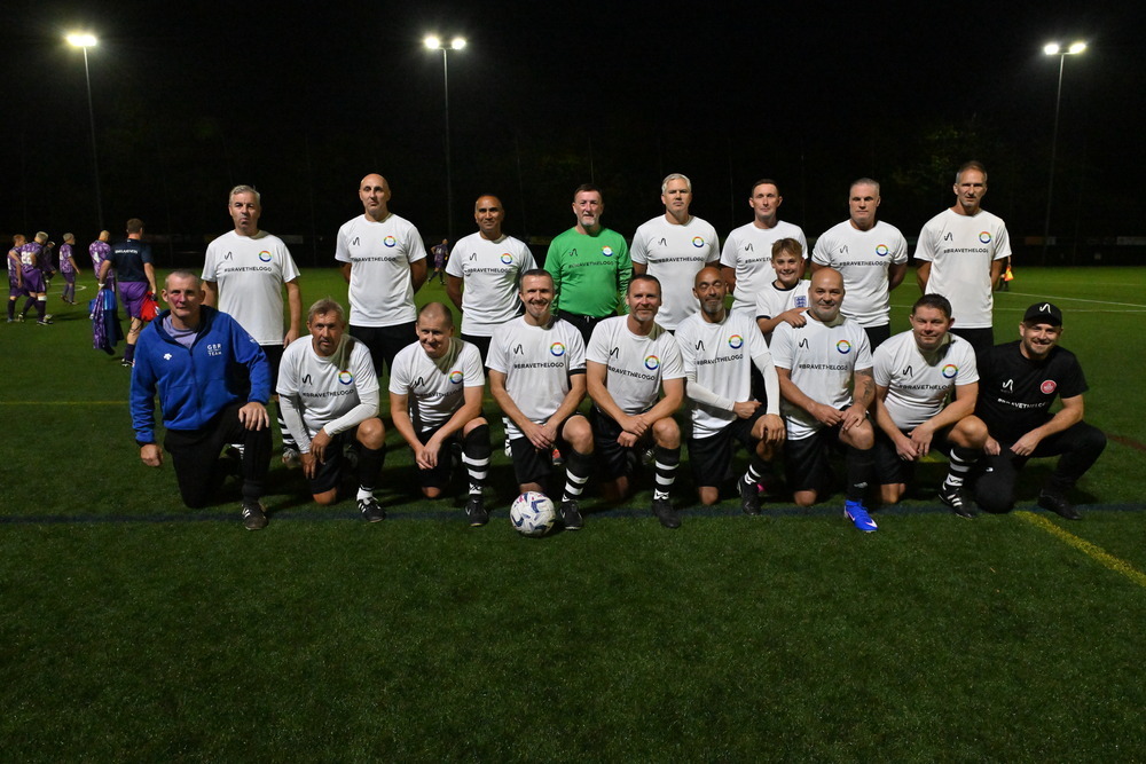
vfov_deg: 47.9
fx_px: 860
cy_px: 382
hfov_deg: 67.4
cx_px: 573
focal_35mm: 27
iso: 8000
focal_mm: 27
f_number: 7.1
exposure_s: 1/400
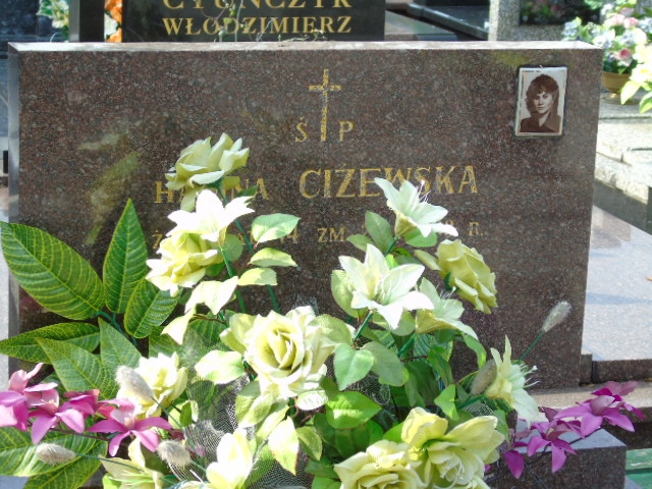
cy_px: 244
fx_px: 1771
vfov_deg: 15.7
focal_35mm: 94
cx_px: 326
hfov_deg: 20.9
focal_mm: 17
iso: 80
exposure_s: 1/100
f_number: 4.3
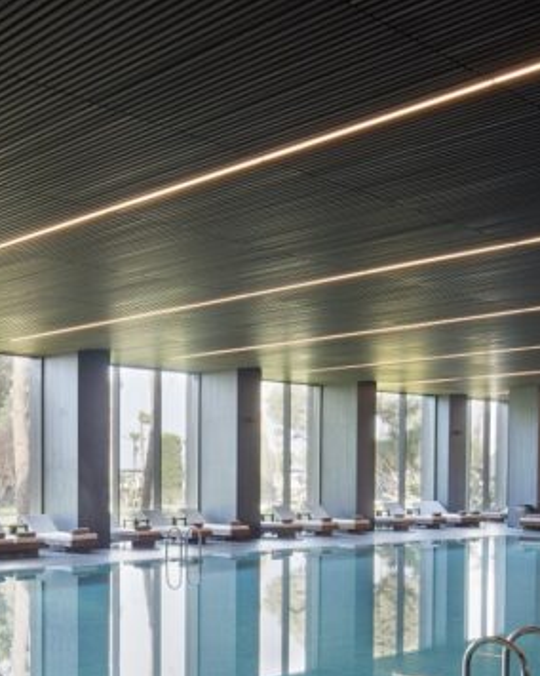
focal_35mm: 46
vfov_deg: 40.2
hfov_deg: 31.8
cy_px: 388
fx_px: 919
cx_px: 99
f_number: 8
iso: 100
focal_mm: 17
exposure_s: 3.2
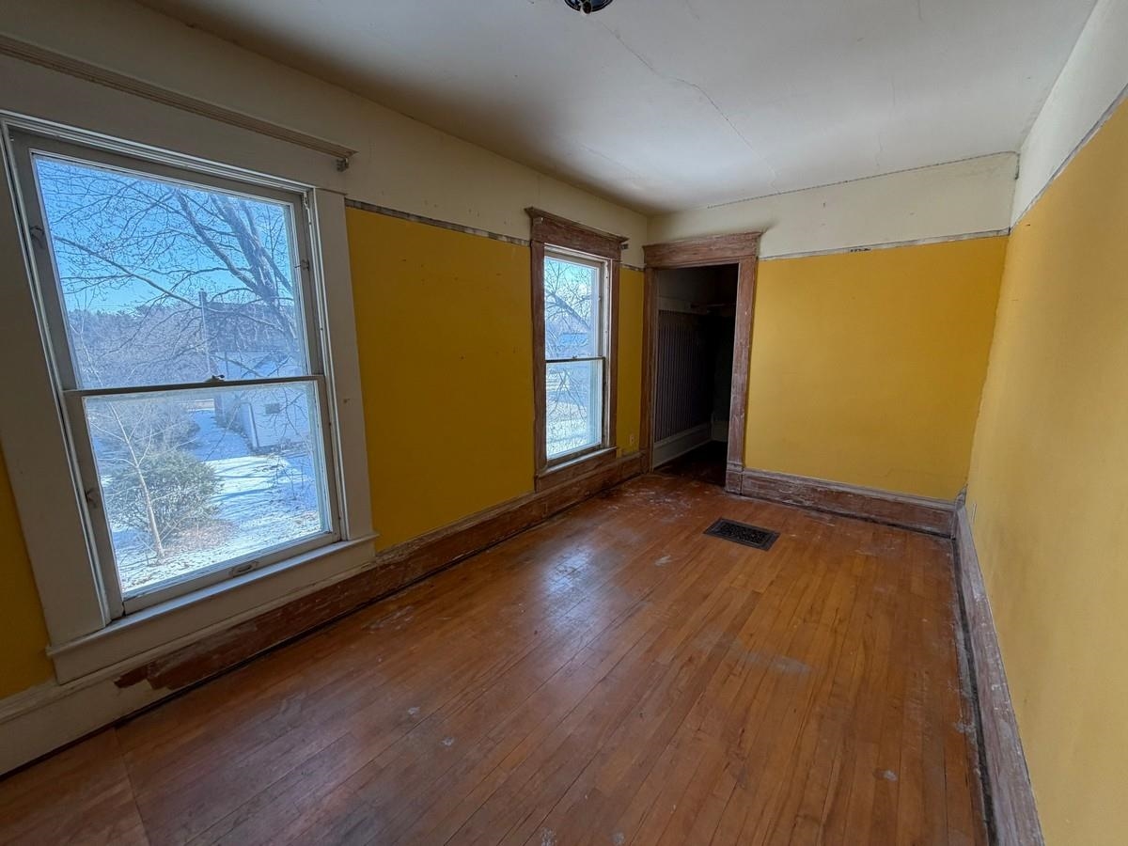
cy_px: 423
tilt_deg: -10.7
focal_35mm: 14
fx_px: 456
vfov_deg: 85.7
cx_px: 564
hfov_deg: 102.1
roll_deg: -0.4
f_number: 2.2
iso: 100
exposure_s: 1/121
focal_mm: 2.22
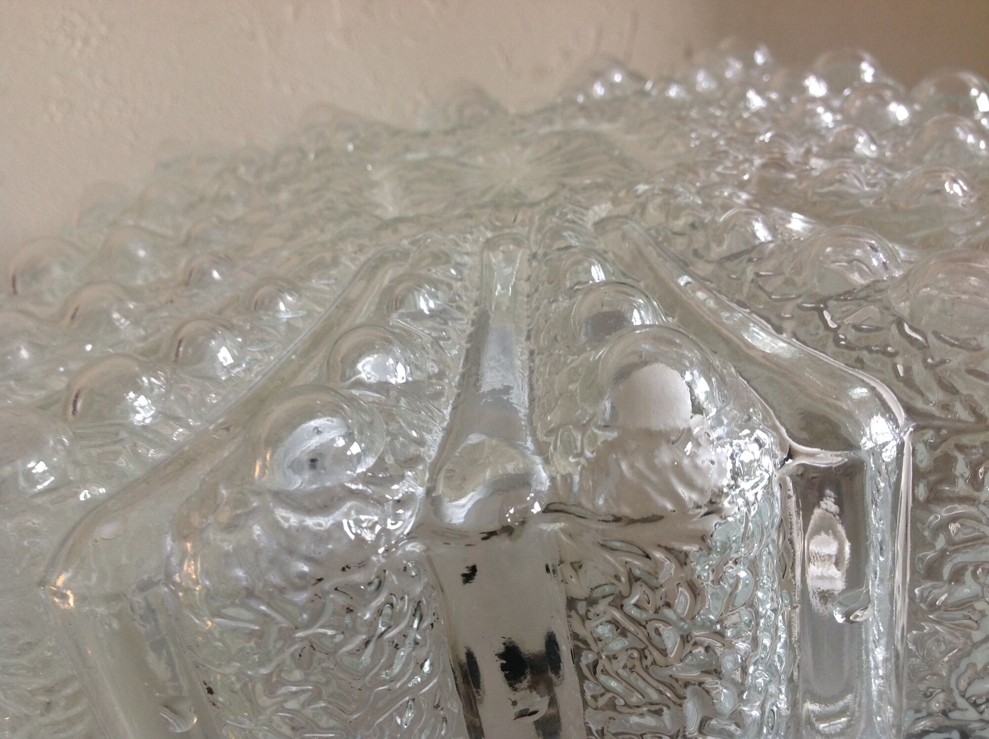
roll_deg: +9.5
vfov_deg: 40.6
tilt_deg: -26.1
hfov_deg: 52.7
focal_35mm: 35
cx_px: 494
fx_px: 999
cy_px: 370
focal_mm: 4.28
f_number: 2.4
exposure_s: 1/15
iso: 50
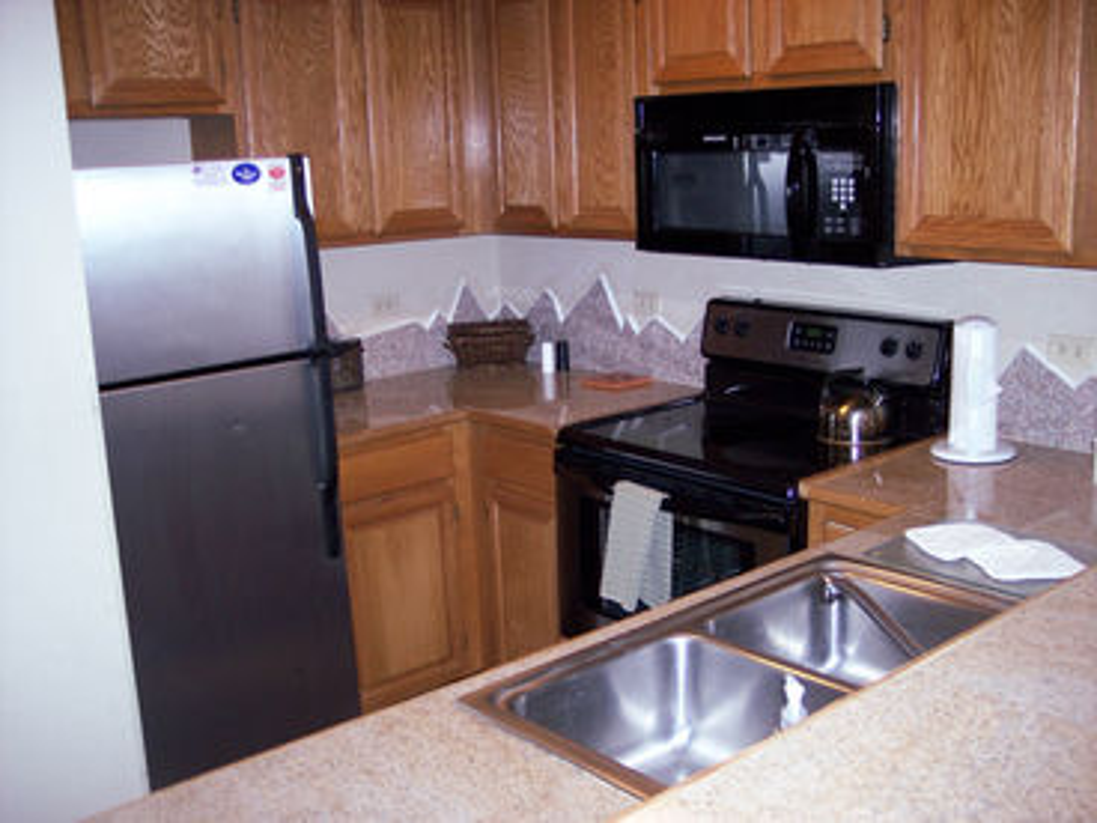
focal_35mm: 39
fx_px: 1236
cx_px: 548
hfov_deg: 47.9
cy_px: 412
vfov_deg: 36.8
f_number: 2.8
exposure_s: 1/60
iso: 140
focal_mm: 8
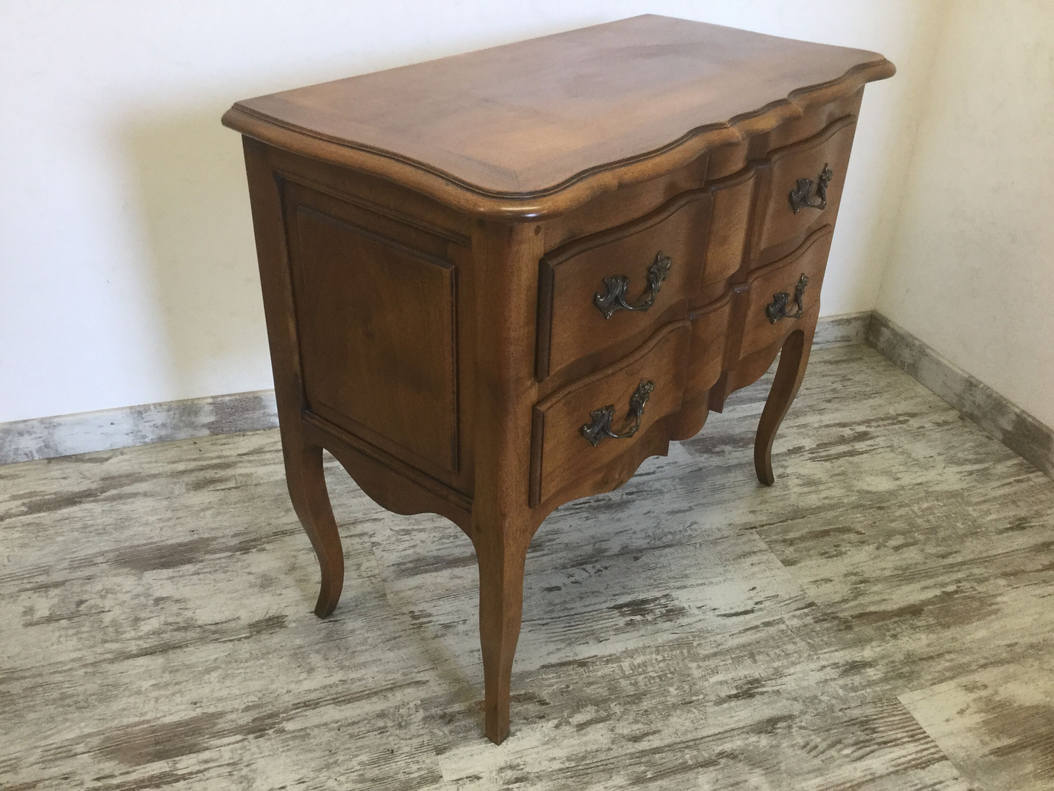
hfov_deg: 58.4
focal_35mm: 31
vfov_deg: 45.4
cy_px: 396
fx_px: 944
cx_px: 527
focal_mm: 3.3
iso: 64
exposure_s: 1/33
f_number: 2.4
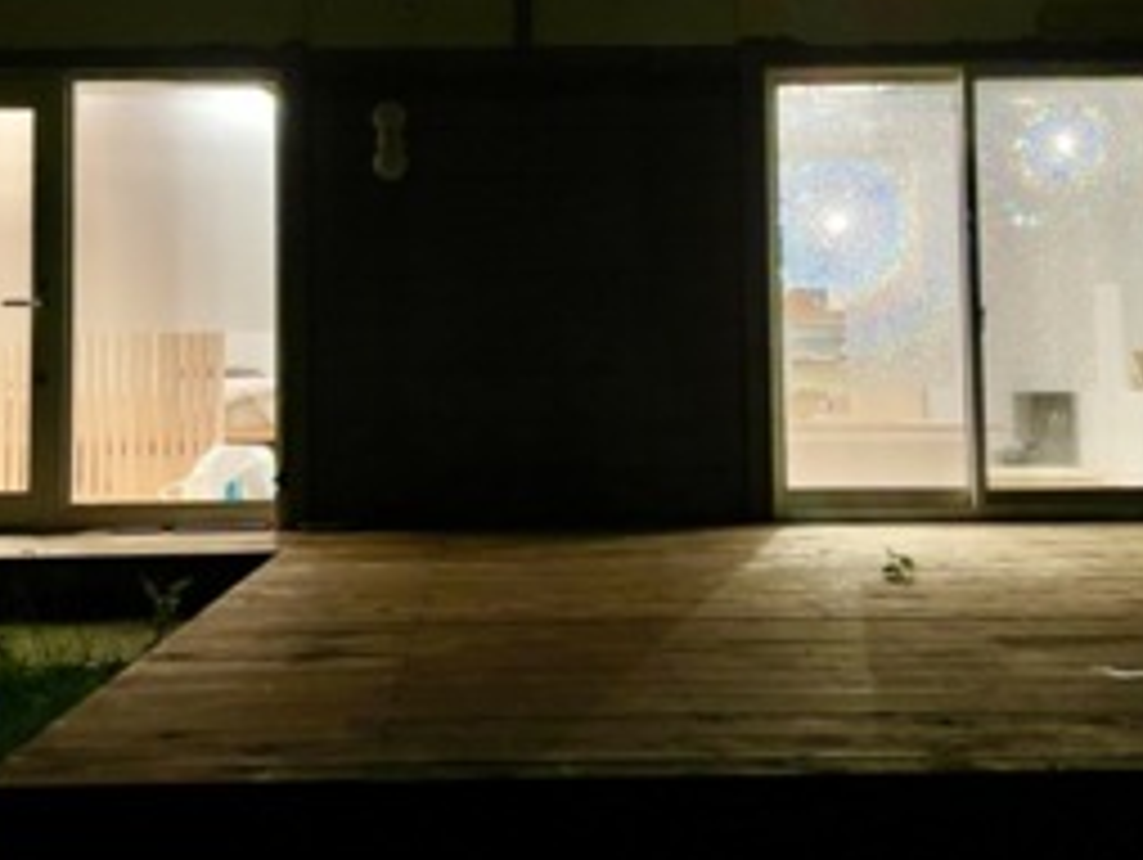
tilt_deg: +3.7
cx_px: 522
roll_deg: +0.6
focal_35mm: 46
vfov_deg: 31.4
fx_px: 1520
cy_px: 315
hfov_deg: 41.2
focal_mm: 4.2
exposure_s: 1/25
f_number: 1.6
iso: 500
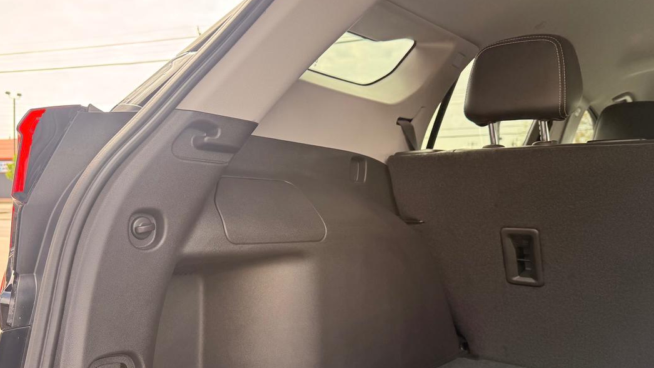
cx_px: 303
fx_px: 555
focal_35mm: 32
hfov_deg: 61.0
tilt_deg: -2.6
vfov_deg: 36.5
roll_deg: +0.0
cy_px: 224
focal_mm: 6.76
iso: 100
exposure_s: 1/412
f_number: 1.78
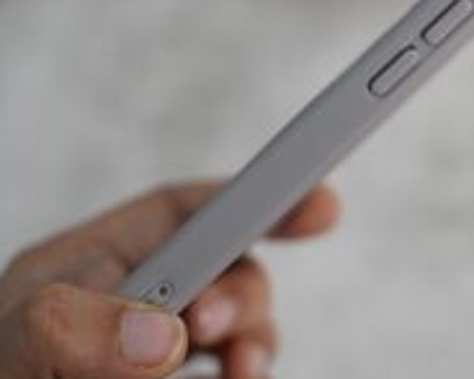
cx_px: 345
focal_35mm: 147
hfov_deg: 13.1
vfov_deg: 10.5
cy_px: 71
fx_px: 2061
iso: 800
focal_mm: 72
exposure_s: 1/80
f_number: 4
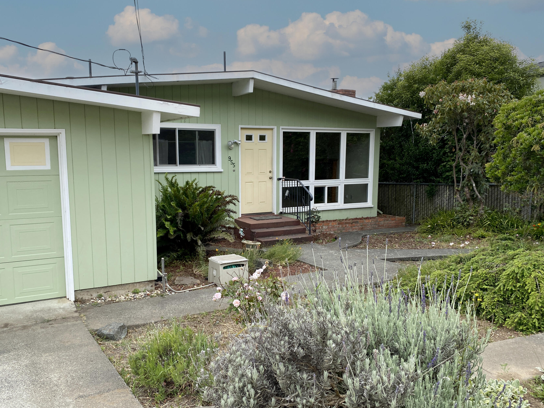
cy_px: 214
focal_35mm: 29
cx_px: 259
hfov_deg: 61.6
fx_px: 456
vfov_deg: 48.2
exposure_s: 1/1927
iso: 32
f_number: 1.8
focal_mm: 4.25
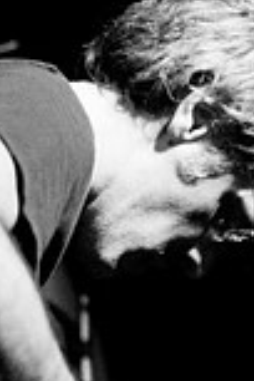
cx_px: 64
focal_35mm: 194
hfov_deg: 7.1
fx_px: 2053
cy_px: 381
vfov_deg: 10.5
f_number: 2.8
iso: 1000
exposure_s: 1/60
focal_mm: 44
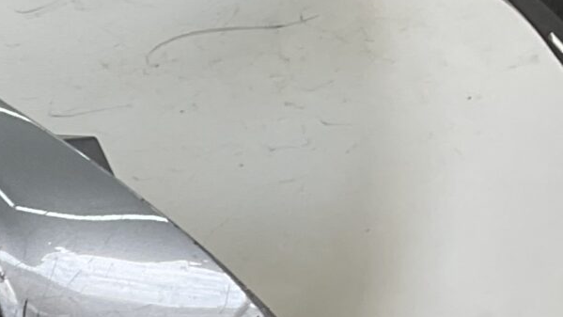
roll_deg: +0.7
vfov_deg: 8.6
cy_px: 577
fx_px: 2015
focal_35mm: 135
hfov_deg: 13.9
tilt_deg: -20.4
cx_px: -490
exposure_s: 1/113
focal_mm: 3
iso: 16
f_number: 1.8
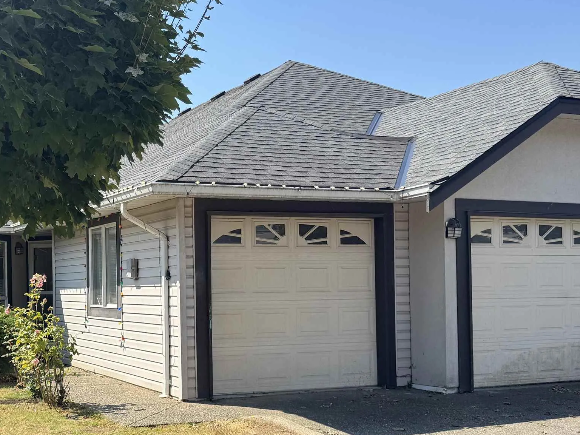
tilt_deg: +1.6
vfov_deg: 30.2
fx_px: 804
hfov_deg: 38.3
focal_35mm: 48
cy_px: 270
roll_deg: +1.7
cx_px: 123
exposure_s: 1/2252
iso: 80
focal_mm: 6.76
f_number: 1.78
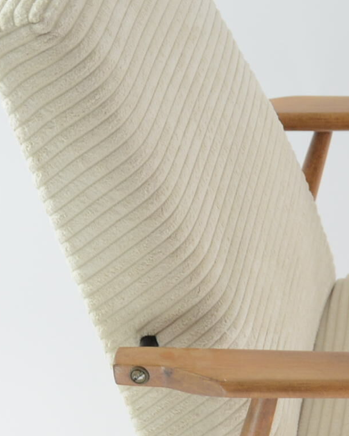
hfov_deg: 9.8
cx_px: 470
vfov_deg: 12.4
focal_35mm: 154
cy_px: 427
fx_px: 1988
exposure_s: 1/100
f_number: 5
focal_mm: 28
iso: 400
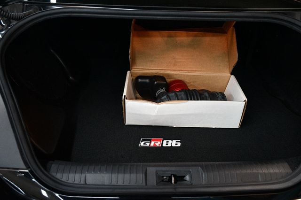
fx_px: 276
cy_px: 100
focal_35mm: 33
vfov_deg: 39.9
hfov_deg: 57.2
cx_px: 150
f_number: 3.5
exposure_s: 1/125
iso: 3200
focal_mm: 22
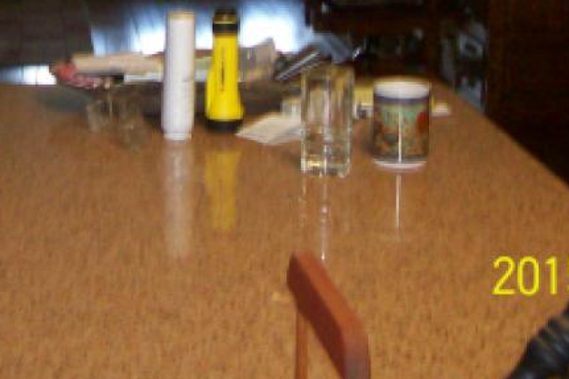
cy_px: -109
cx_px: 131
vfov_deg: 14.7
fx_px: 1406
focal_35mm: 89
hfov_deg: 22.6
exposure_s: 1/64
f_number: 2.7
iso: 200
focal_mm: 6
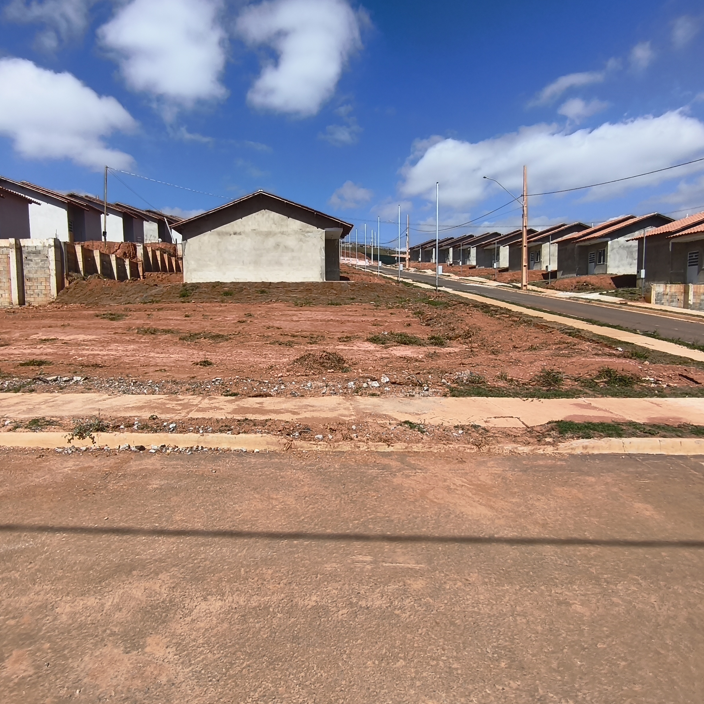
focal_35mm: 18
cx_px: 326
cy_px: 350
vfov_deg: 80.7
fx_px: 414
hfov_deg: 80.6
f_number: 2.2
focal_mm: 1.65
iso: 50
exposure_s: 1/1961
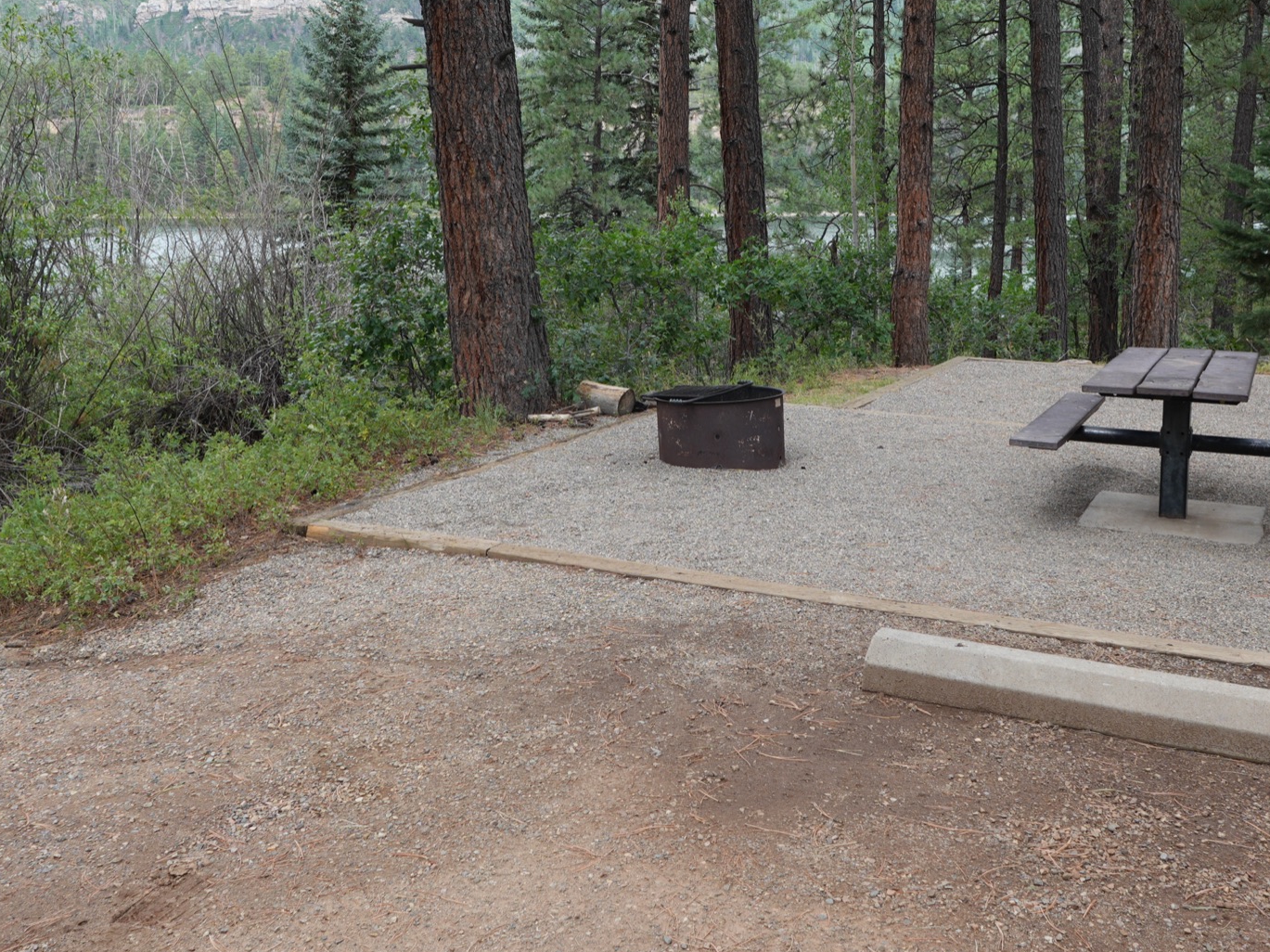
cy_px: 317
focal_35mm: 35
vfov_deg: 40.4
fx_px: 1275
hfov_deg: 52.9
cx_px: 686
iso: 100
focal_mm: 15
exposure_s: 1/160
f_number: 4
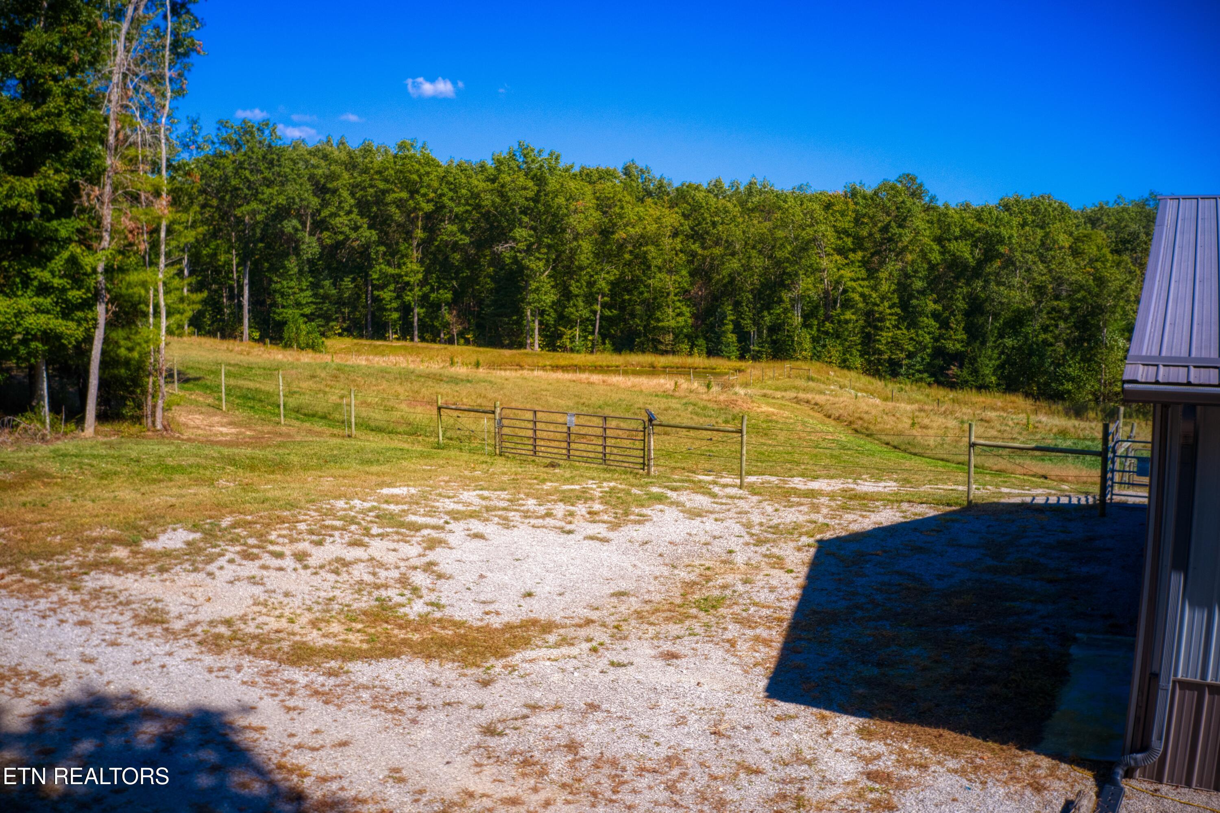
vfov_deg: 46.4
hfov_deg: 65.5
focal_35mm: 28
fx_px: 949
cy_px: 406
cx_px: 610
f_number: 5
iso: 400
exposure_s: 1/60
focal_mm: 10.26
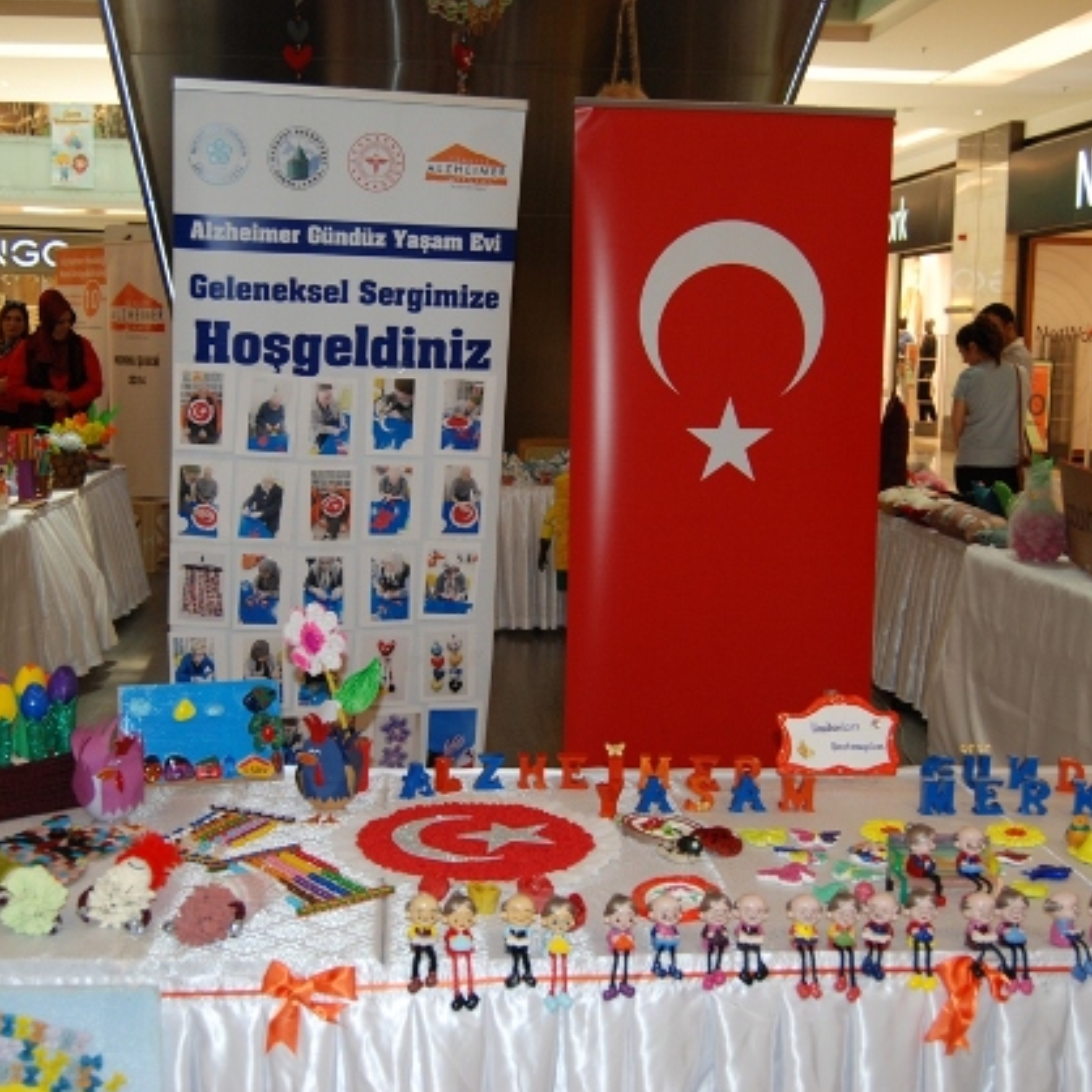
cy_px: 539
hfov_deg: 39.1
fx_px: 1535
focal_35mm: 43
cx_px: 499
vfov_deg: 39.2
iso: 400
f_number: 4
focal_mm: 22
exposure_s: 1/60
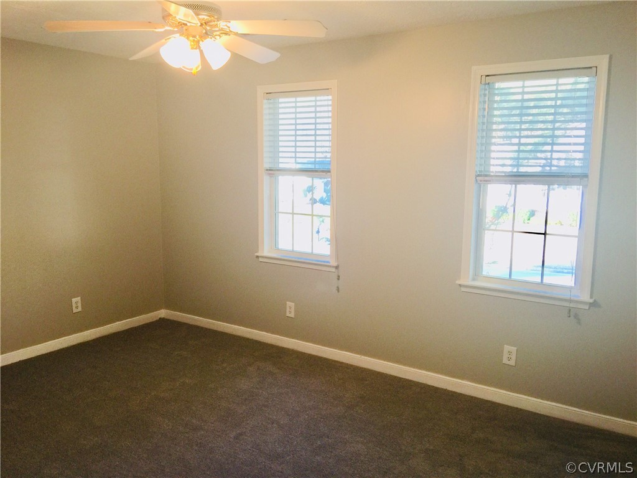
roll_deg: -1.7
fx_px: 534
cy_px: 239
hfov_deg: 61.7
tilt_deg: -6.8
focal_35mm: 29
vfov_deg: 48.2
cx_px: 318
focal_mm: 4.15
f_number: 2.2
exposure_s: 1/30
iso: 40
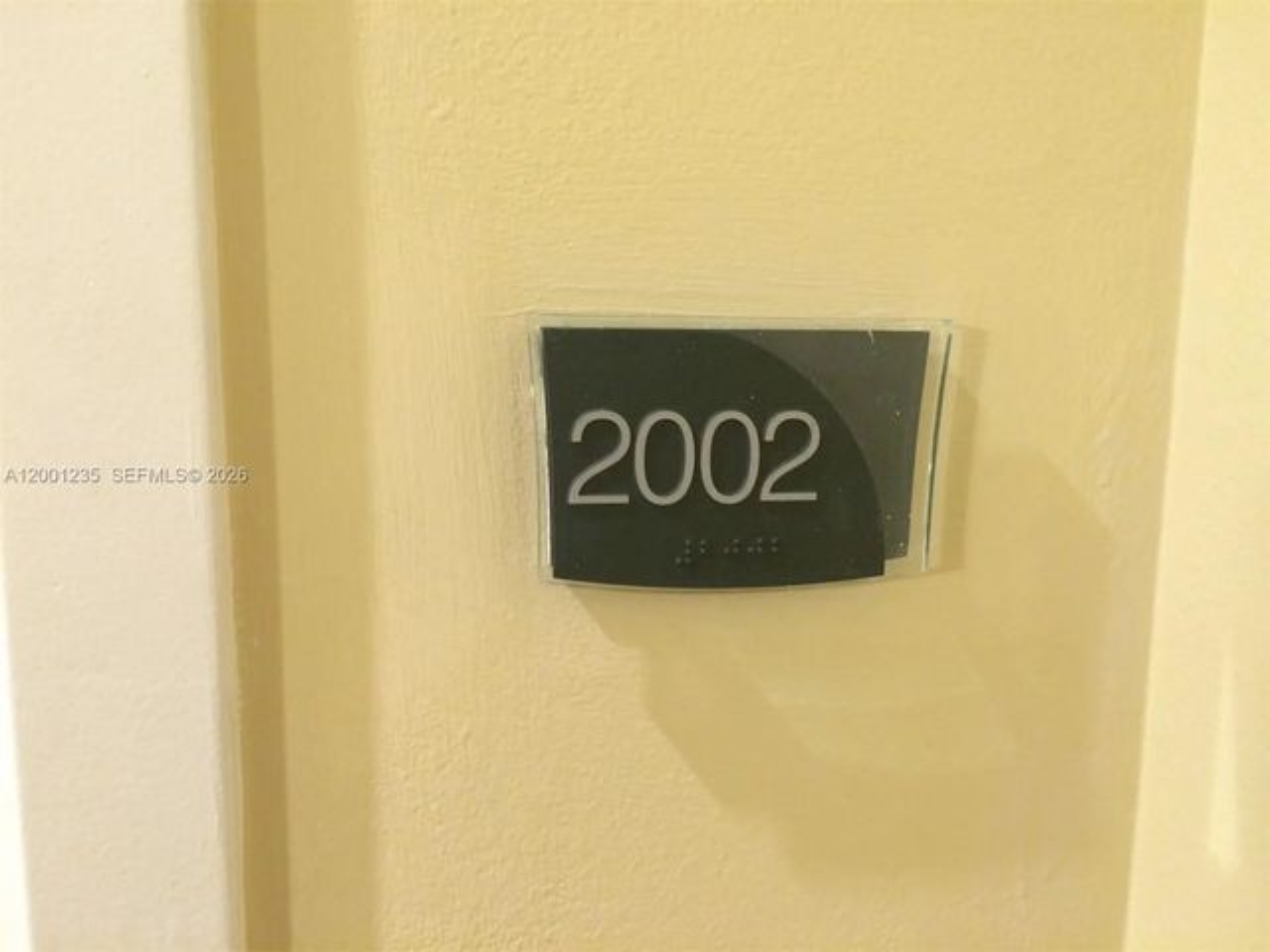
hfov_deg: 61.7
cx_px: 635
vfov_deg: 48.2
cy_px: 476
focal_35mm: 29
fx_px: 1064
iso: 320
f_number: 2.2
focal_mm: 4.15
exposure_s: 1/15
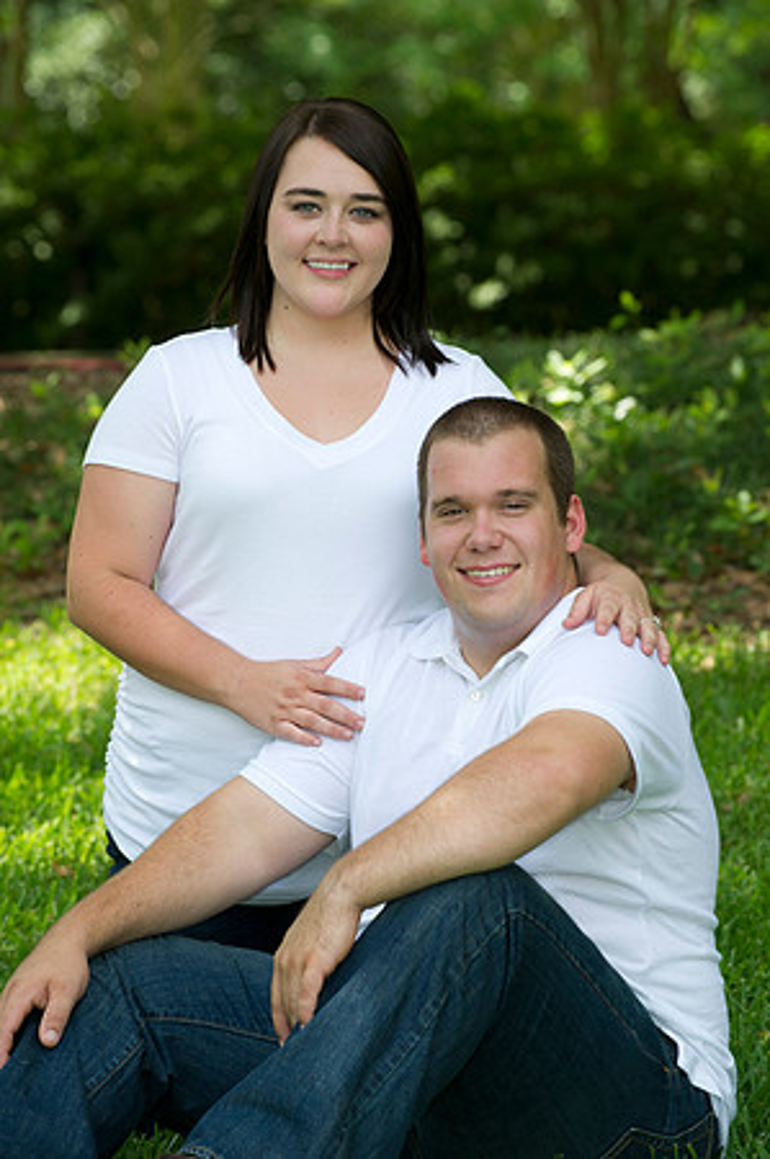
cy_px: 580
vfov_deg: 12.1
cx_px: 385
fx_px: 5466
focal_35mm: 170
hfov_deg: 8.1
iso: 400
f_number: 5.6
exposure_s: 1/200
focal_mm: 170
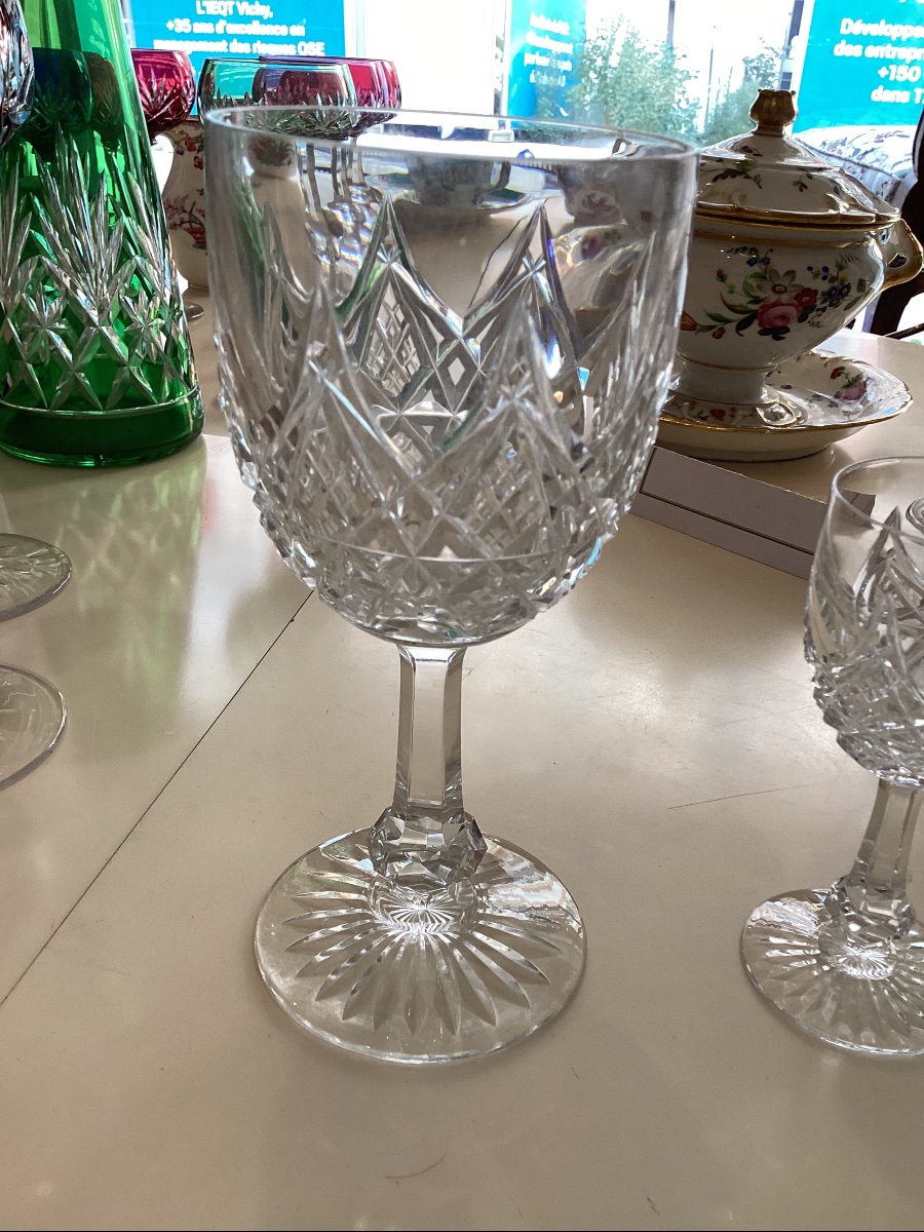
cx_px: 462
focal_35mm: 31
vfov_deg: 58.4
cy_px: 616
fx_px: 1103
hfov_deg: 45.4
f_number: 2.4
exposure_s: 1/50
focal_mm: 3.3
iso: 64
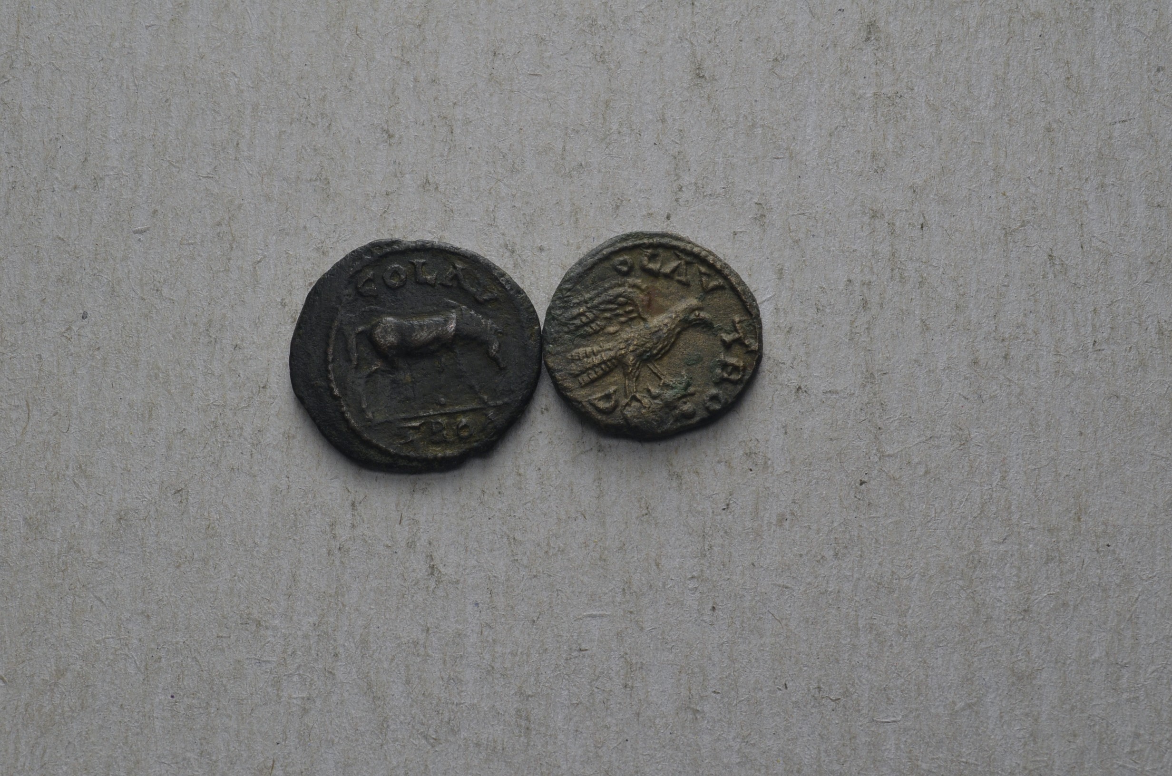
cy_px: 388
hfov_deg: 33.5
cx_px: 586
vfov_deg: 22.5
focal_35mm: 60
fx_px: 1949
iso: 400
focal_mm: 40
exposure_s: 1/250
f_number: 14
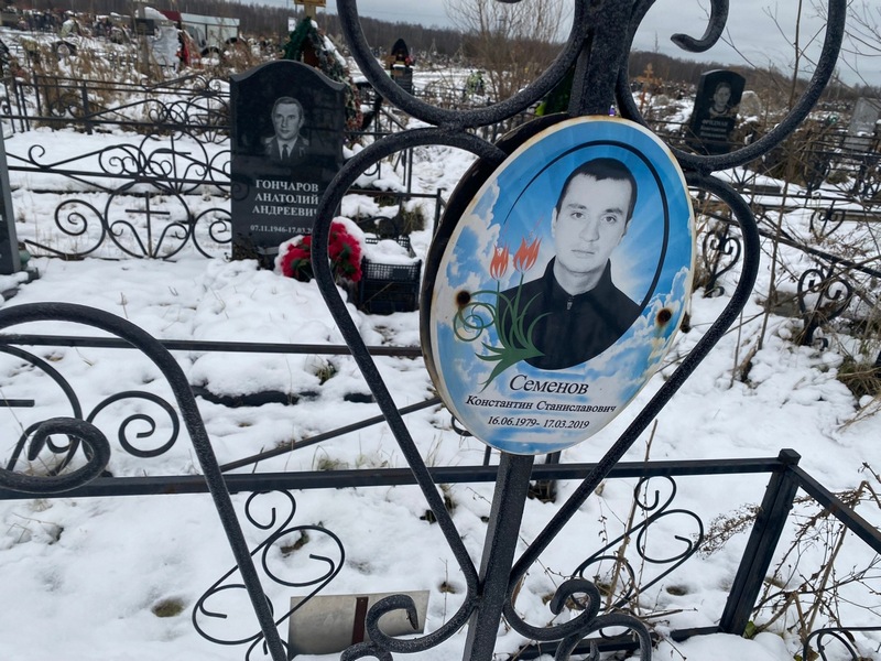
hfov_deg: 67.3
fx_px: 662
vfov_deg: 53.1
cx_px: 440
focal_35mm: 26
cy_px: 330
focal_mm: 4.25
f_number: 1.8
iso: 32
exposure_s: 1/330
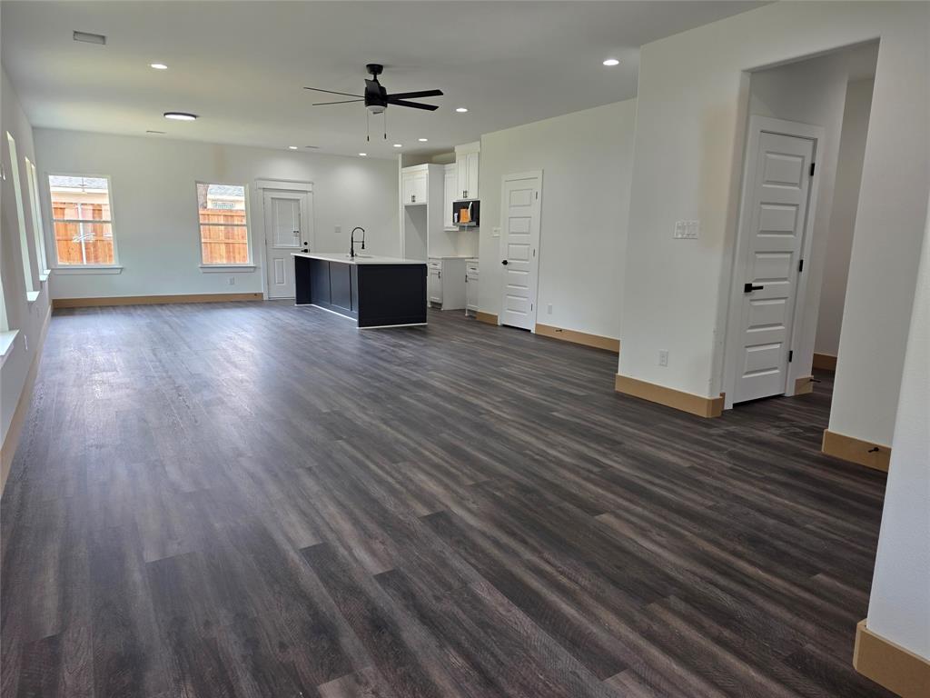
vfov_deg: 58.9
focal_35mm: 23
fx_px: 618
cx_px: 465
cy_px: 349
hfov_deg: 73.9
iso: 80
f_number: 1.7
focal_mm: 6.25
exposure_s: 1/120
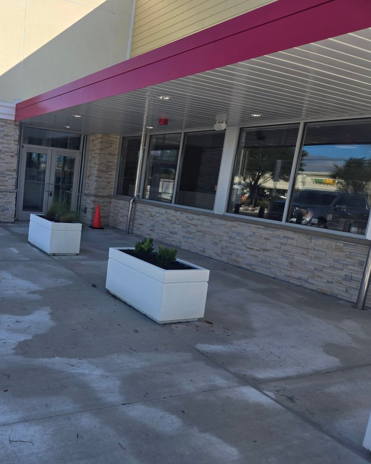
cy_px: 232
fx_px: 412
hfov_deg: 46.1
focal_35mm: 30
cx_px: 78
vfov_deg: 58.8
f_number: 1.8
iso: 25
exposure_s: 1/871
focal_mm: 5.4
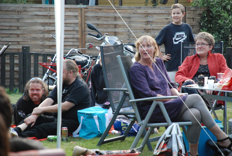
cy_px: 78
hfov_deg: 10.1
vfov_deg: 6.8
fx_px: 1307
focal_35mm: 202
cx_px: 116
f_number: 5.6
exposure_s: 1/100
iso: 1600
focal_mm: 135
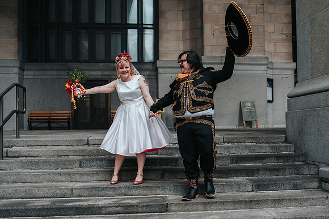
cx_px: 180
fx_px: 384
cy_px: 124
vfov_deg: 31.9
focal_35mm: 42
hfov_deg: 46.4
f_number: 3.5
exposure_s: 1/800
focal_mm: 35
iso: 280
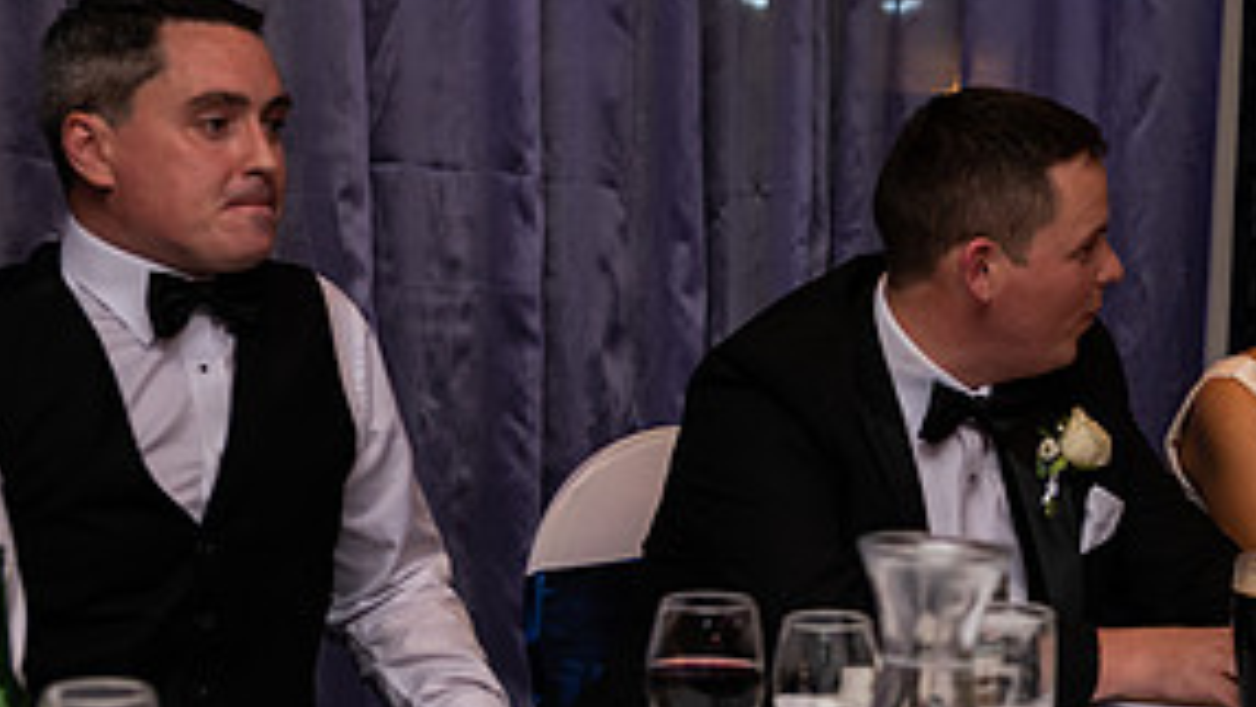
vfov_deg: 11.9
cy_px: 384
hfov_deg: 20.5
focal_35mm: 102
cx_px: 1151
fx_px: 3398
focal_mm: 48
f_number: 3.5
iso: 640
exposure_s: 1/160
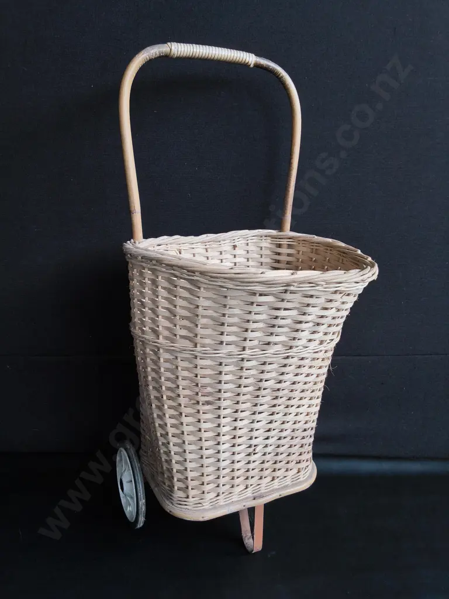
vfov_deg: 65.3
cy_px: 300
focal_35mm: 27
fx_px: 467
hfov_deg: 51.4
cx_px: 224
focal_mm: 2.87
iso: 80
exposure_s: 1/120
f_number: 2
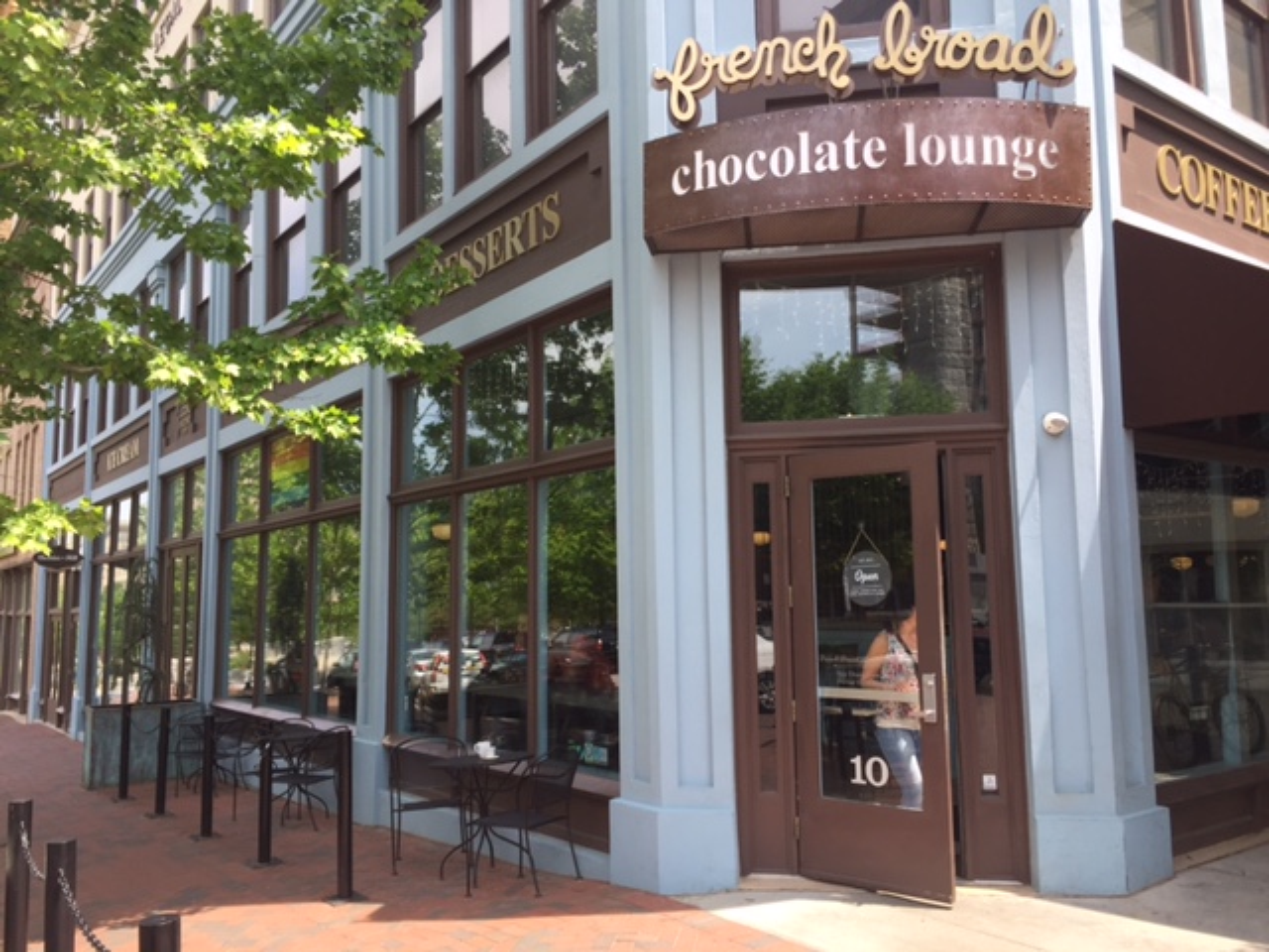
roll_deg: -0.3
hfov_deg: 61.7
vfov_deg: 48.2
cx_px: 634
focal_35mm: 29
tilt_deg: +5.9
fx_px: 1063
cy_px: 476
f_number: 2.2
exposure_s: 1/565
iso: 32
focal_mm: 4.15
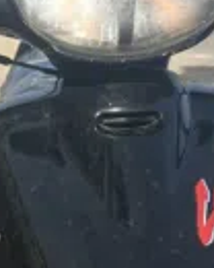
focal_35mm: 104
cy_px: 372
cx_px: 6
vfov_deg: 17.1
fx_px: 823
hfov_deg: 14.6
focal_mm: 5.7
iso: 50
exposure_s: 1/2695
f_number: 1.5
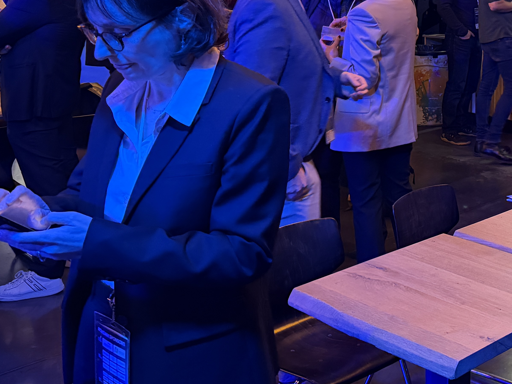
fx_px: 843
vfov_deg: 24.7
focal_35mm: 57
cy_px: 14
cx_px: 503
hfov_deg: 31.4
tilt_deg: -5.9
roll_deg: +0.8
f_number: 1.78
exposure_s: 1/50
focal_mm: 6.76
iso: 640
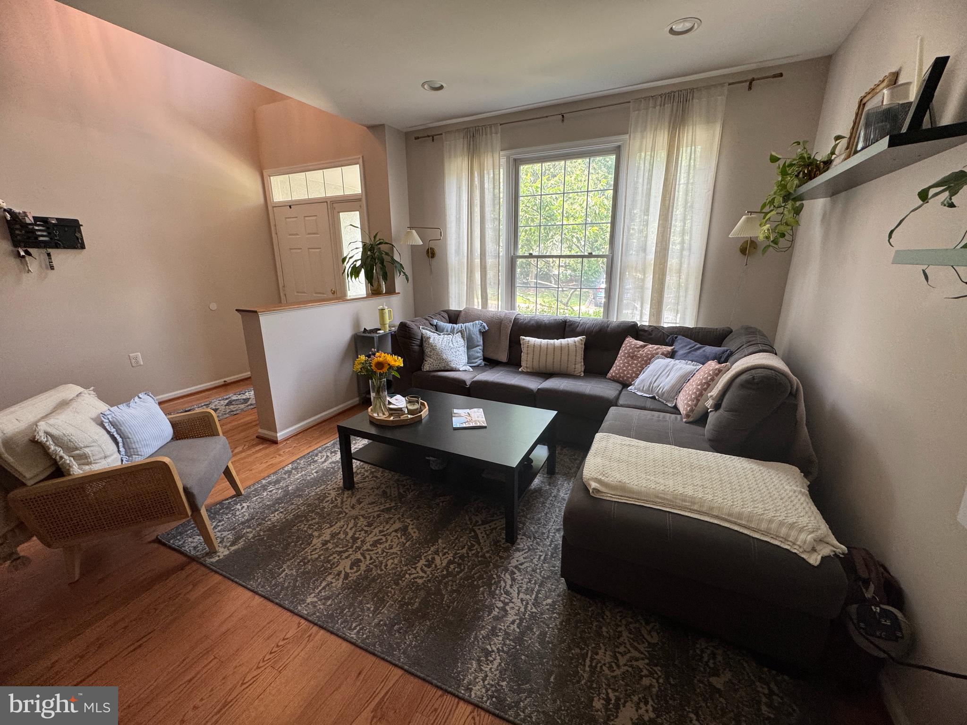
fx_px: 391
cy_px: 362
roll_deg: +0.2
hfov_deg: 102.1
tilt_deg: -16.1
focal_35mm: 14
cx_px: 484
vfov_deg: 85.7
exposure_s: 1/99
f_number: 2.2
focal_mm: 2.22
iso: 160
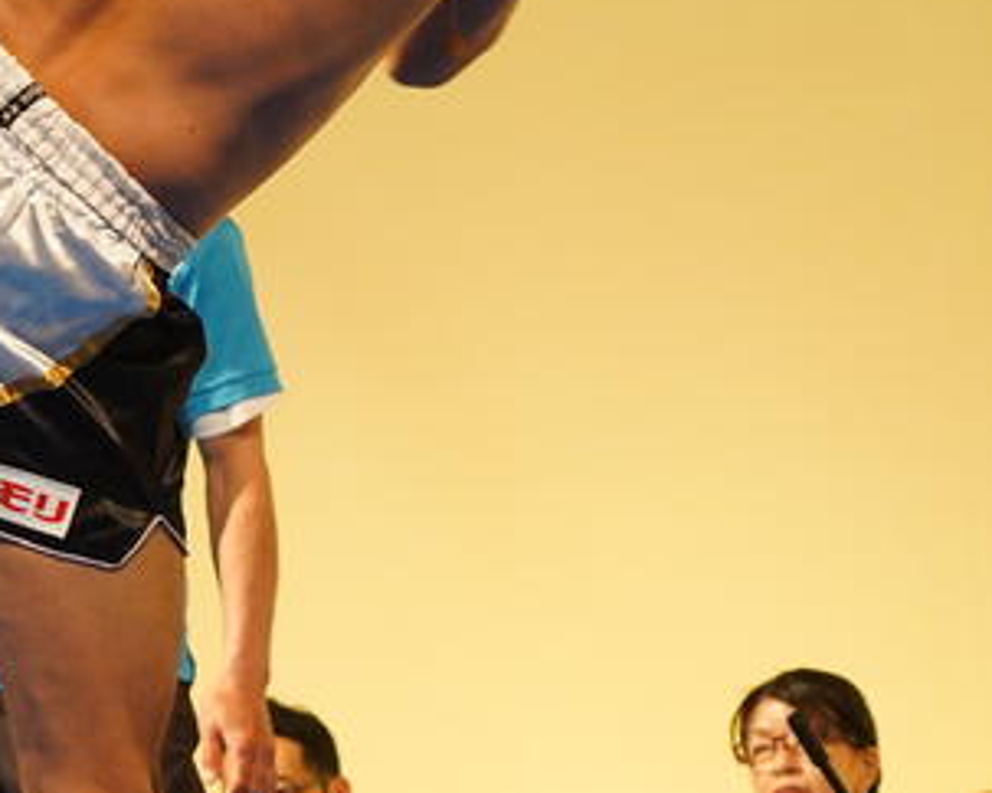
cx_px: -259
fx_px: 4548
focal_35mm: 155
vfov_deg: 10.0
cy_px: 415
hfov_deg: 12.1
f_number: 4
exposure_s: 1/320
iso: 5000
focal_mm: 50
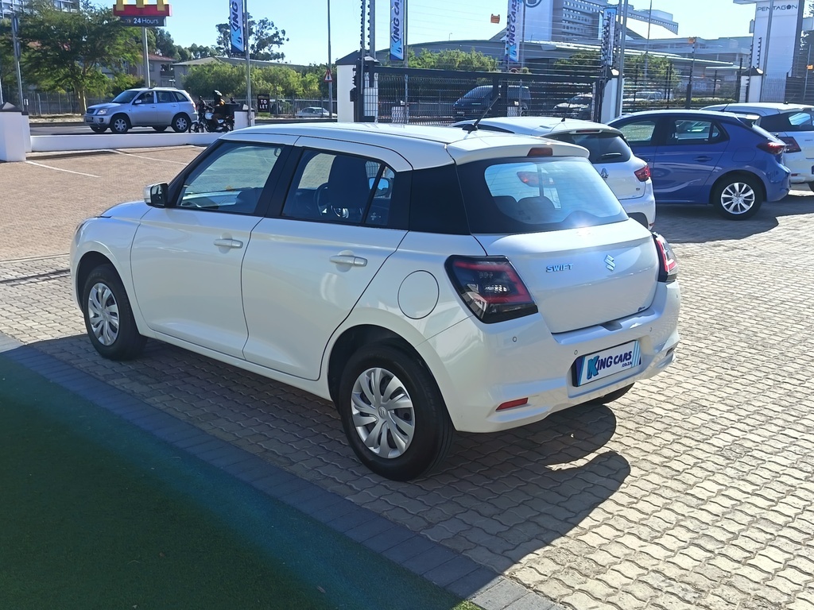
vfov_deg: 39.7
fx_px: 847
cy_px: 305
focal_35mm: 36
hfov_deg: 51.4
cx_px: 407
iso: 100
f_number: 1.75
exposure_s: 1/622
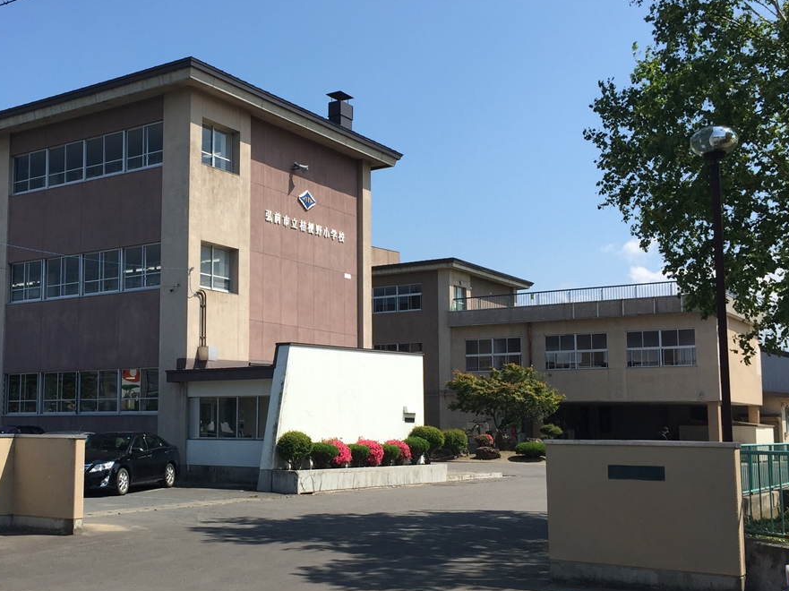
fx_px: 980
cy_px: 318
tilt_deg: +5.2
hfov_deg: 43.1
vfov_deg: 33.6
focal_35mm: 43
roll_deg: -1.7
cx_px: 248
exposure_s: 1/1721
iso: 32
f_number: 2.2
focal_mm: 4.15
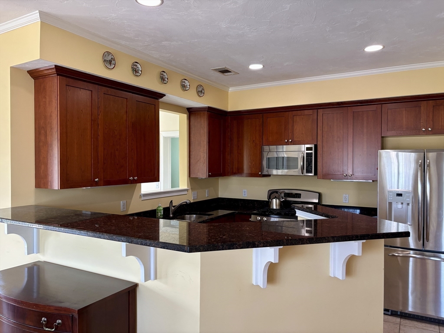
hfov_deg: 67.3
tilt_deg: -1.3
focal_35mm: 26
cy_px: 166
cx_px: 222
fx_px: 333
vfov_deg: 53.1
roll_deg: -0.5
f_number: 1.6
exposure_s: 1/60
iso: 125
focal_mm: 5.96
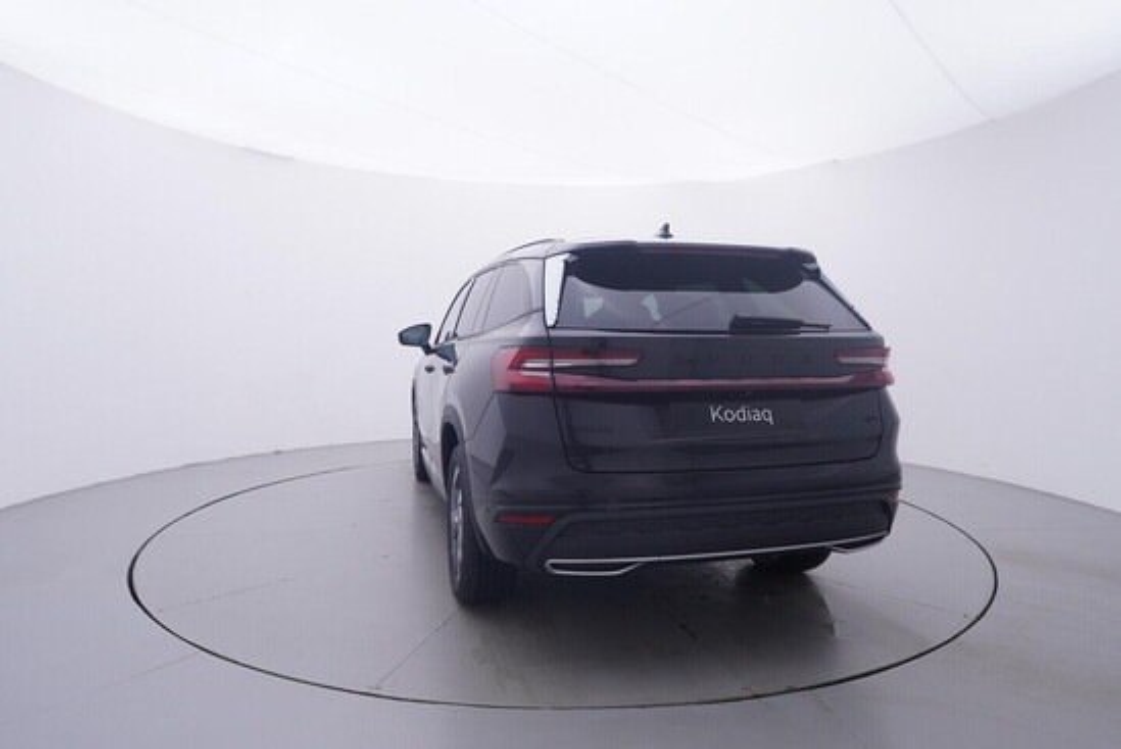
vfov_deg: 56.2
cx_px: 560
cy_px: 374
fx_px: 701
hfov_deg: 77.3
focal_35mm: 22
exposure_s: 1/80
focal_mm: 15
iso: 200
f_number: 5
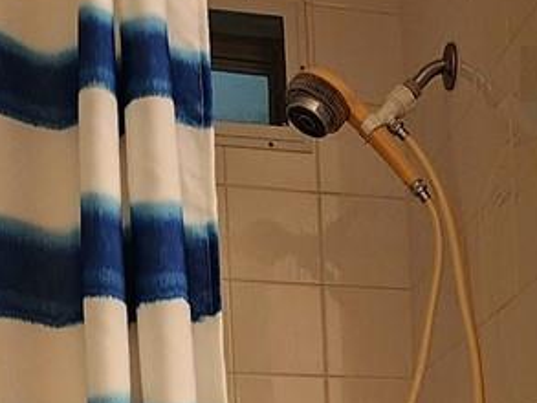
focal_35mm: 71
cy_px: 661
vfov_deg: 17.8
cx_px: 550
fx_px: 1102
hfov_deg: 25.9
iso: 100
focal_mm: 2.2
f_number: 2.2
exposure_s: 1/60
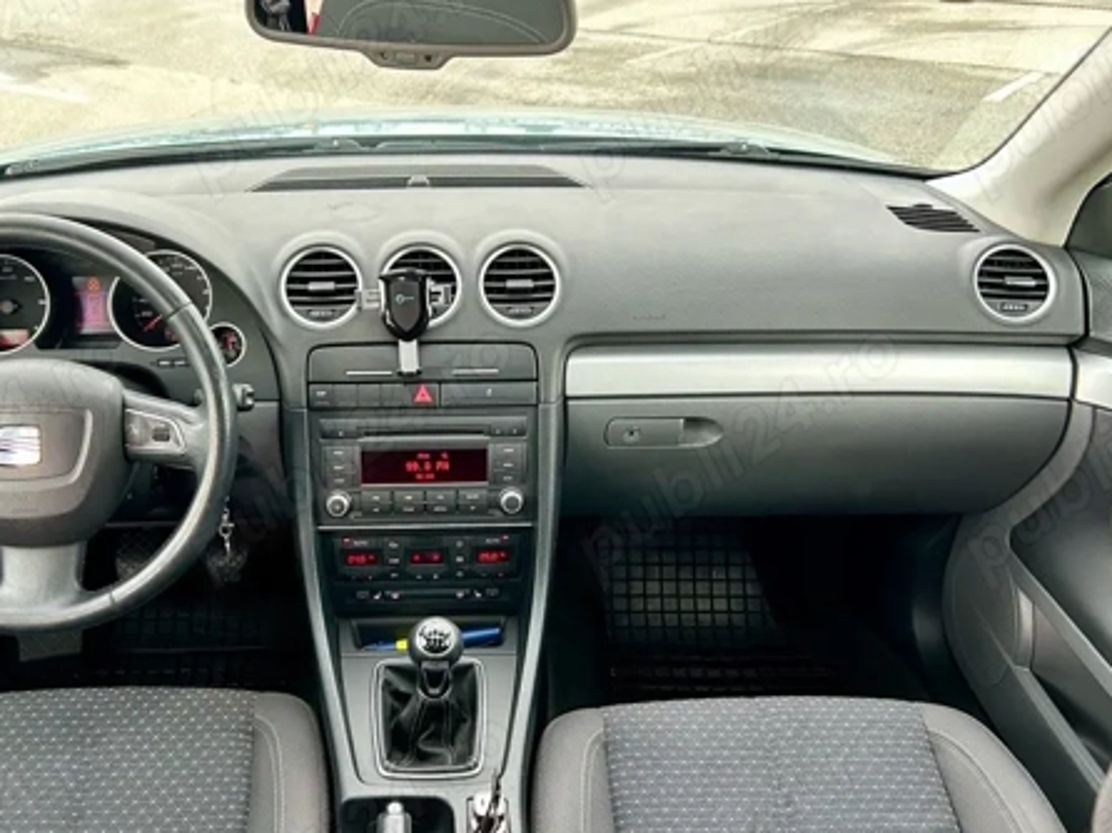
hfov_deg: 52.3
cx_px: 449
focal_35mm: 35
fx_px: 1124
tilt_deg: -30.2
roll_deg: +1.7
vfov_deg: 40.6
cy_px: 464
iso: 125
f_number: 1.5
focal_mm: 5.7
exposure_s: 1/93
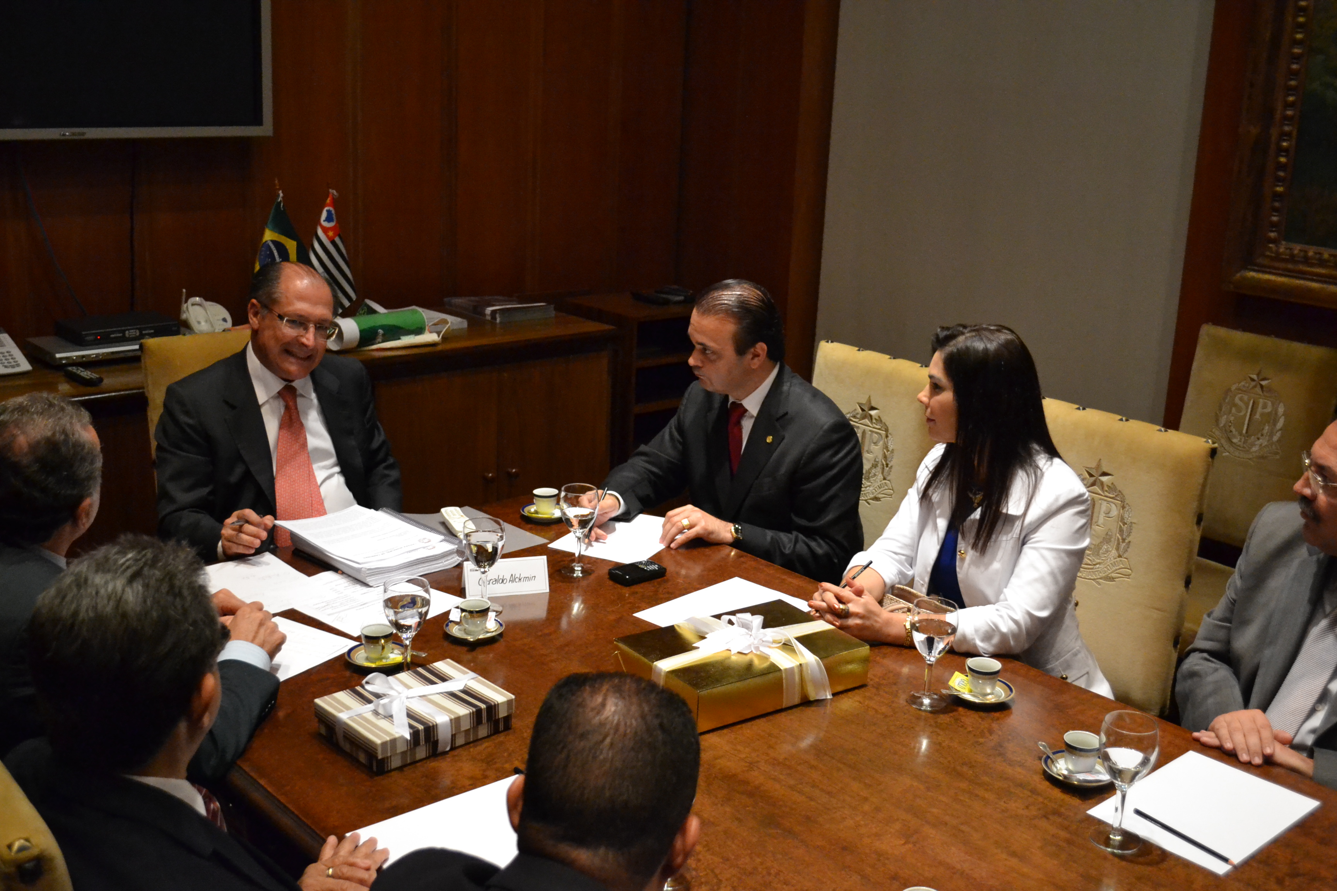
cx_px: 668
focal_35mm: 39
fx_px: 1448
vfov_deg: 34.2
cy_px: 446
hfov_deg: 49.6
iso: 3200
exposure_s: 1/100
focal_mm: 26
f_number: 4.2
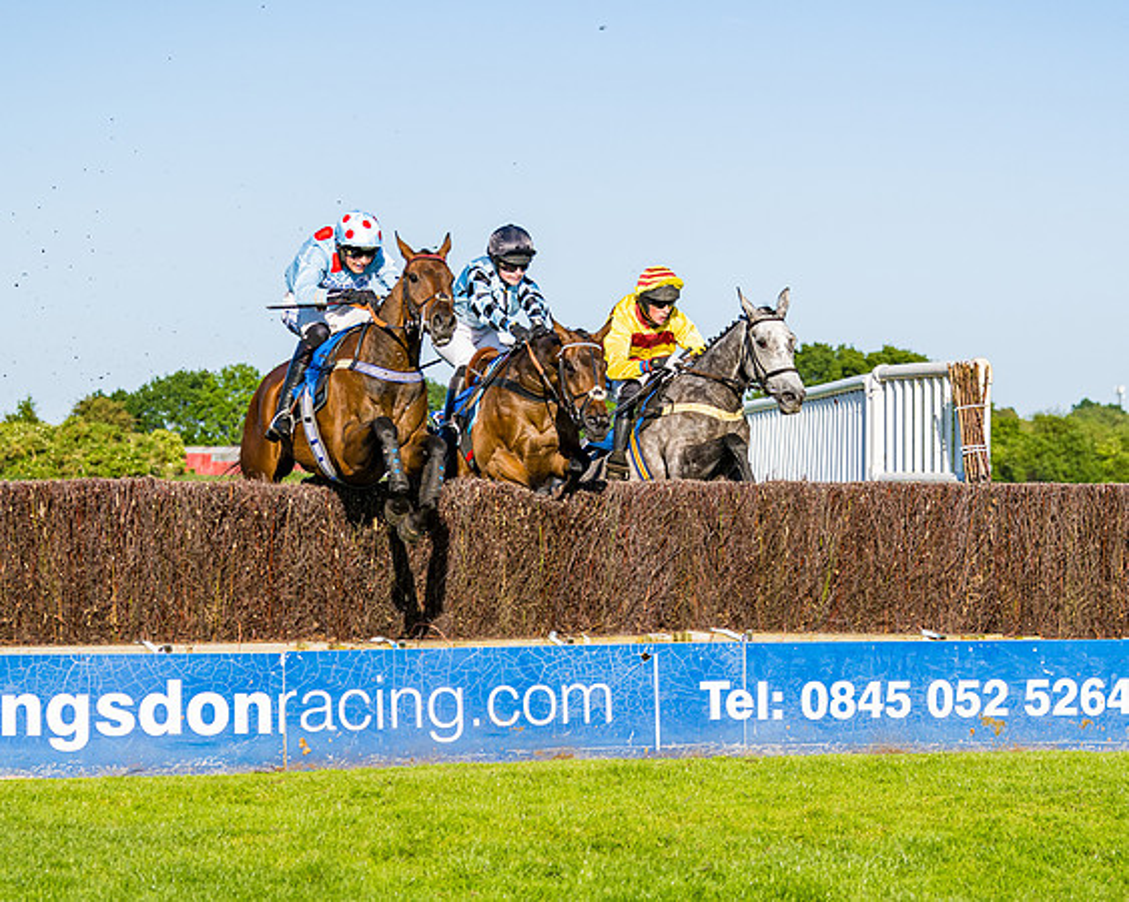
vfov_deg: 12.3
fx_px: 4169
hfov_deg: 15.4
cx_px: 631
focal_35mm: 125
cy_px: 660
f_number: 4
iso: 200
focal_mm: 70
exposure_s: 1/2000
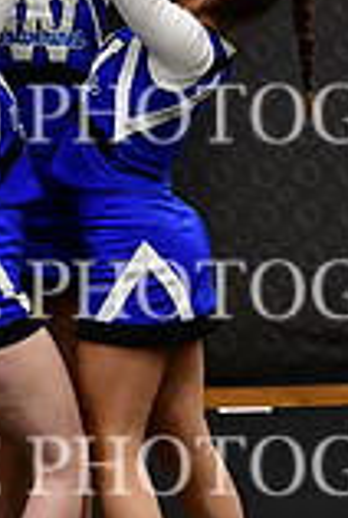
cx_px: 5
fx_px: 9196
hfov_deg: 2.2
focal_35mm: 637
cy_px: -151
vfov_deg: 3.2
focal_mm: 116
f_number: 4
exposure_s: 1/500
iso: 4000
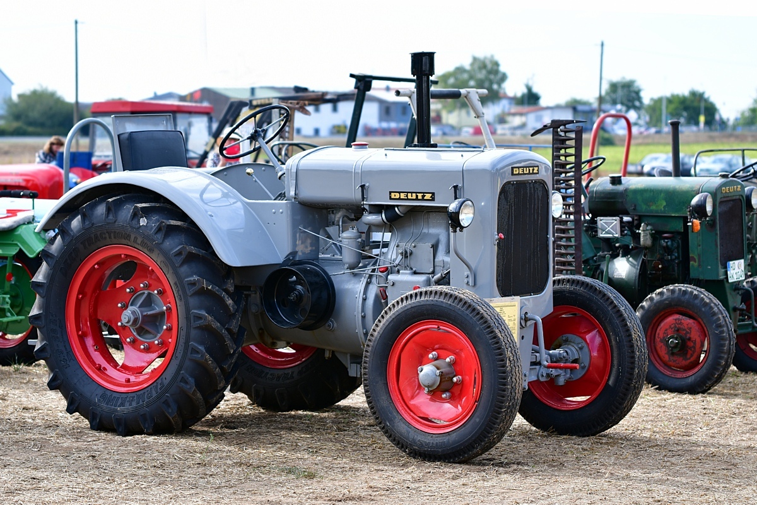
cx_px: 378
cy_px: 252
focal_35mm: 105
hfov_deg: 19.5
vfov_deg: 13.0
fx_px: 2208
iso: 100
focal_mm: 70
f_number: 2.8
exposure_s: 1/400
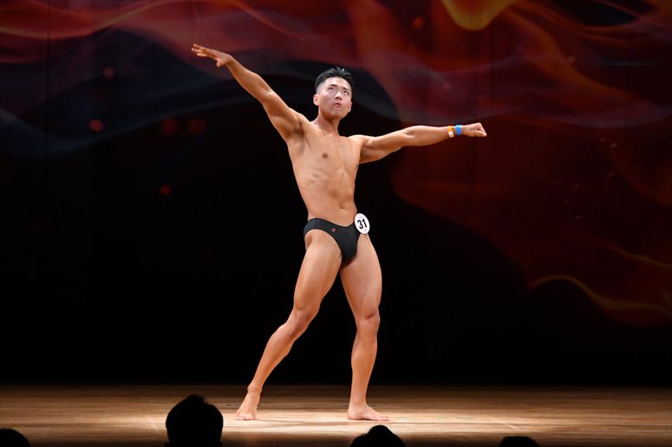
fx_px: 4198
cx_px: 336
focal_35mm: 225
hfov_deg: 9.2
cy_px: 224
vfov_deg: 6.1
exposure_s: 1/400
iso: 3200
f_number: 5.6
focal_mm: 150
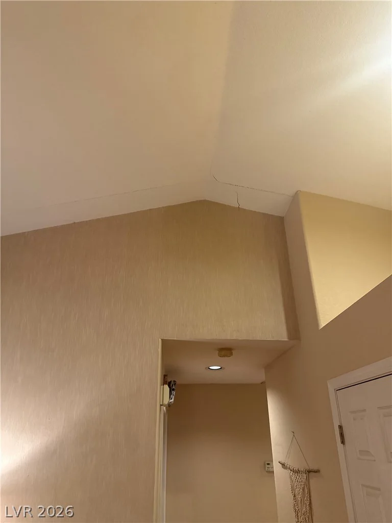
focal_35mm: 24
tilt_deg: +25.5
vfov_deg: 71.6
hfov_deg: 56.8
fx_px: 362
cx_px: 196
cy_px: 262
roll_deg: +1.2
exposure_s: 1/60
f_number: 1.78
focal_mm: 6.76
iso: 250
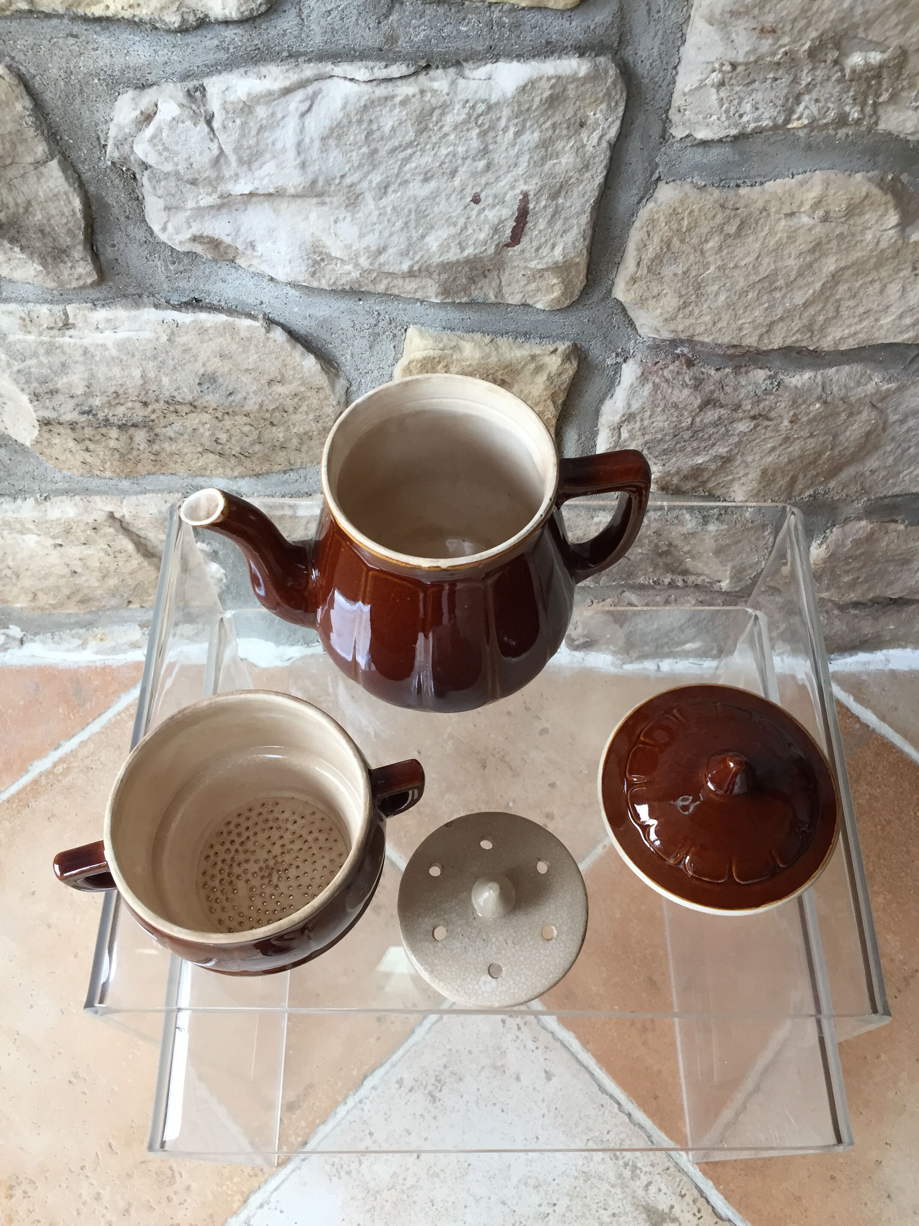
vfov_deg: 61.7
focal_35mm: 29
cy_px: 613
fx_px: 1027
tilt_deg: -60.9
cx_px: 460
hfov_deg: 48.2
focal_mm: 4.15
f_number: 2.2
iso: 32
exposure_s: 1/33
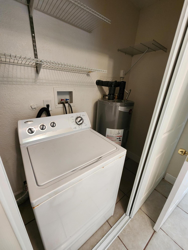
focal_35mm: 13
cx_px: 94
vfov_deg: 106.2
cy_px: 125
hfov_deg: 89.9
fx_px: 94
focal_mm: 2.2
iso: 320
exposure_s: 1/30
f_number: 2.2
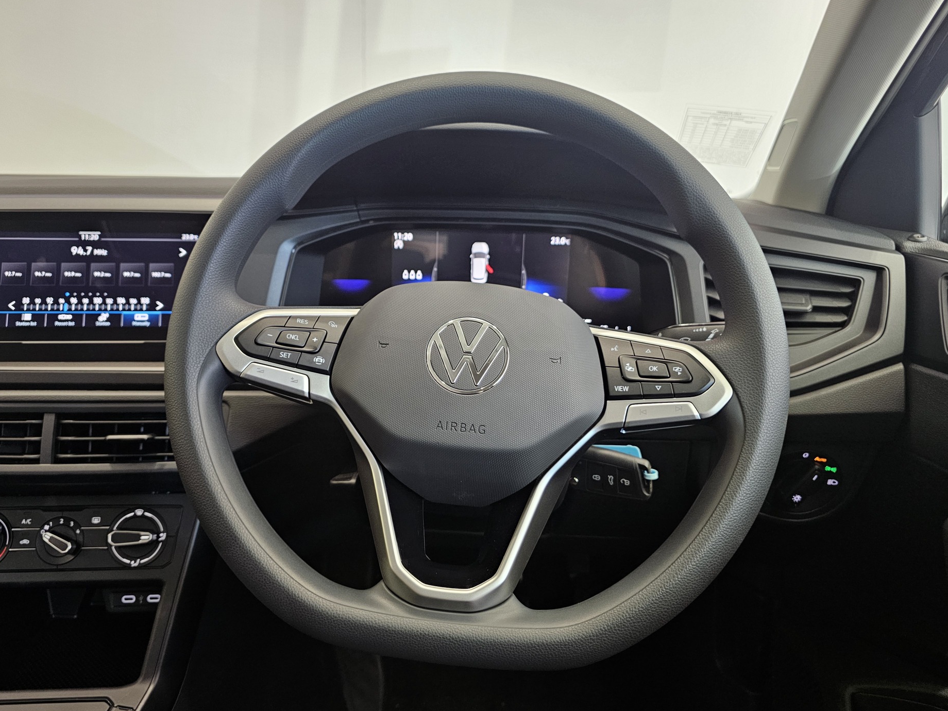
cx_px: 445
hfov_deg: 69.3
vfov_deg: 54.9
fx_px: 685
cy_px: 356
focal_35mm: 25
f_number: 1.7
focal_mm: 6.3
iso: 500
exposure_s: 1/100
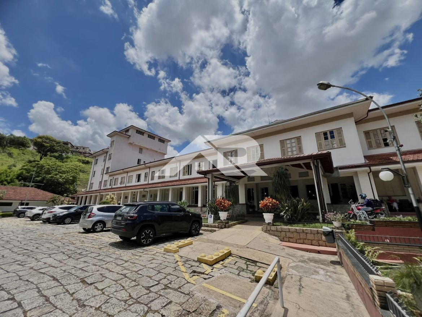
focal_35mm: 13
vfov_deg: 89.9
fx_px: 158
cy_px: 158
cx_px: 211
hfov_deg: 106.2
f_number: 1.8
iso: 32
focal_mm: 1.57
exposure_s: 1/2421
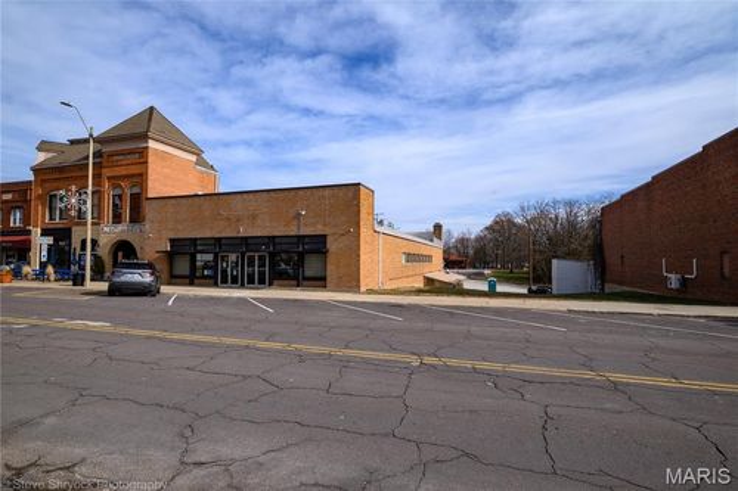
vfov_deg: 67.3
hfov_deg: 90.0
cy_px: 246
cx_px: 369
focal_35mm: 18
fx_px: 369
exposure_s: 1/250
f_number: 10
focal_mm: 18
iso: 100
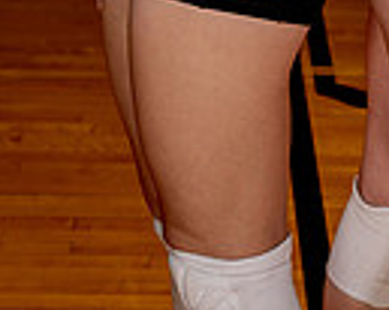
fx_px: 2266
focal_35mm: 197
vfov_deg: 7.5
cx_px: 329
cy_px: -358
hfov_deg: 9.8
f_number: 5.6
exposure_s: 1/250
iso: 100
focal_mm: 60
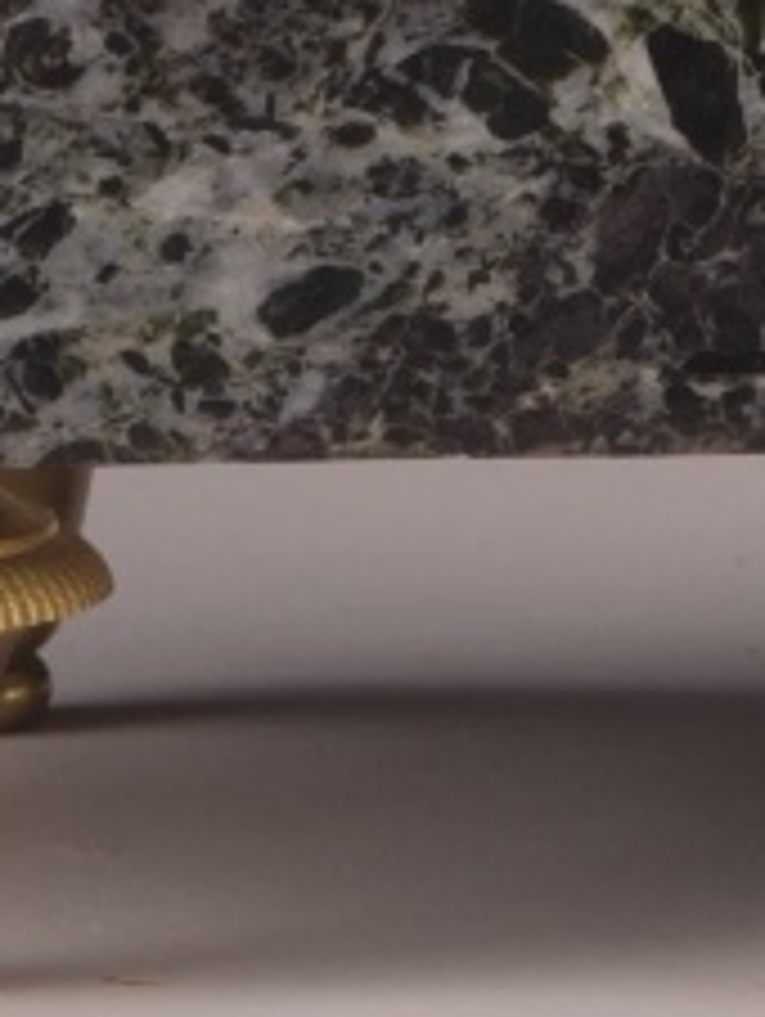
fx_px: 22529
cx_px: 1429
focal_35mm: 766
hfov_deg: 1.9
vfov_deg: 2.6
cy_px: -1620
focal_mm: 150
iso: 400
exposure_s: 1/125
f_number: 25
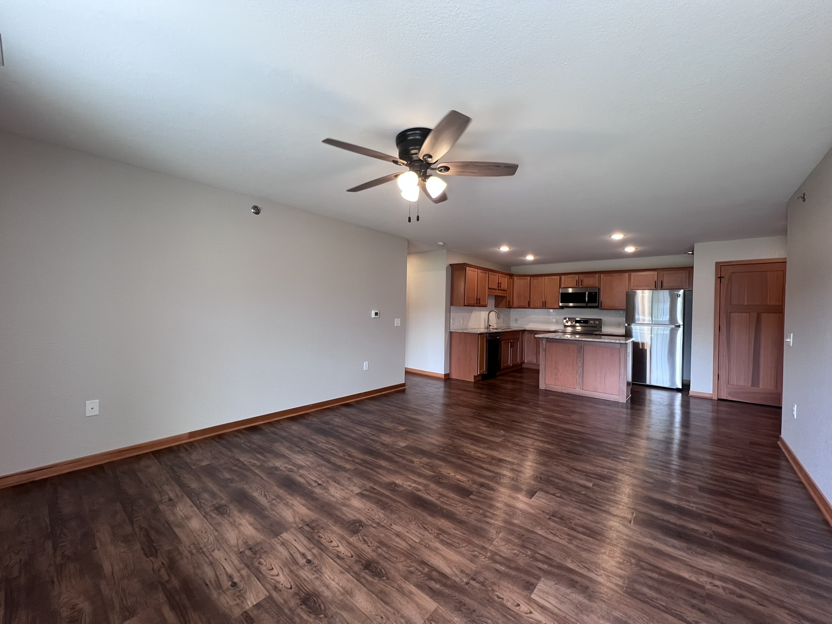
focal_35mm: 13
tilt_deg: -1.2
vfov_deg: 89.9
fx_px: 312
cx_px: 416
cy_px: 312
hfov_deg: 106.2
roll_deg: -1.6
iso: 200
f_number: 1.8
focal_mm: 1.57
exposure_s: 1/120
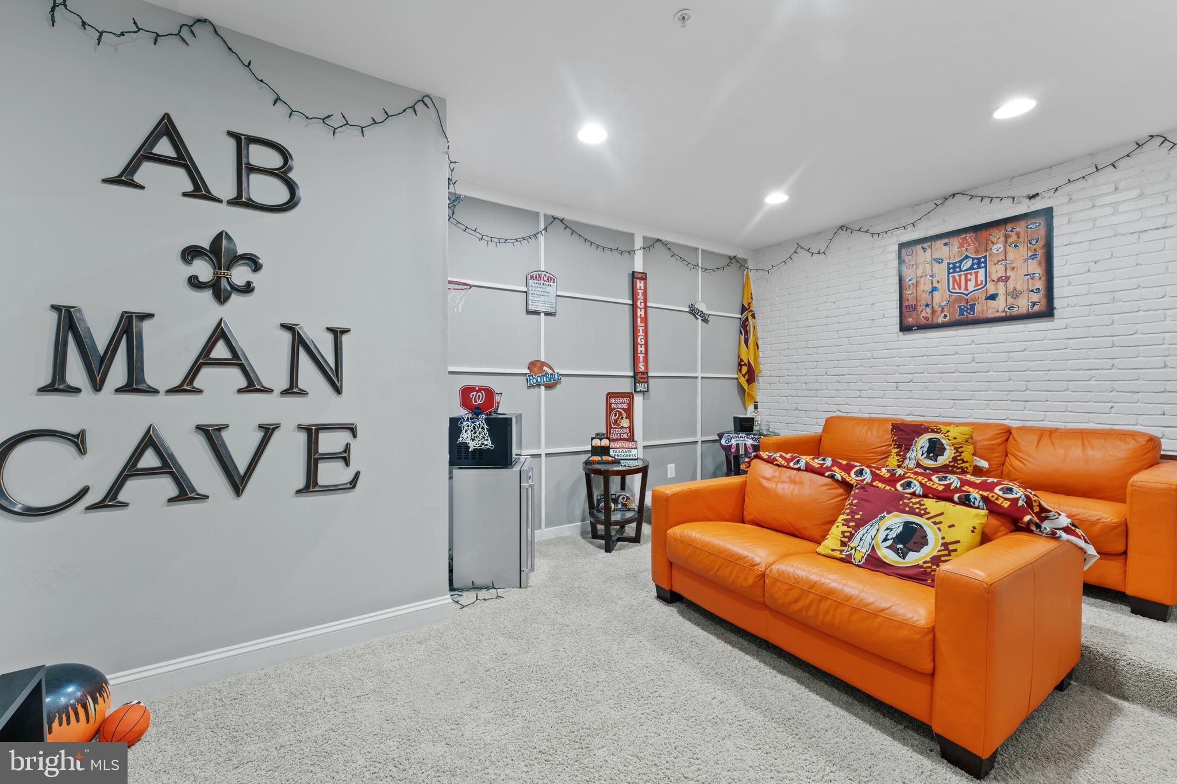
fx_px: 484
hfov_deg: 101.2
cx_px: 588
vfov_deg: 78.1
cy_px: 392
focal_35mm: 15
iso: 100
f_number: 8
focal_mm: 14.8
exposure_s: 6
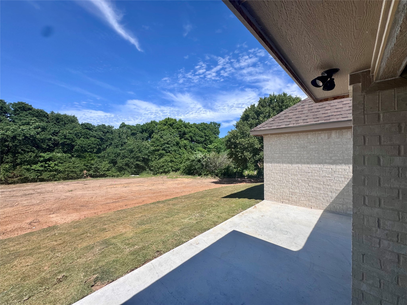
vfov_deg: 85.7
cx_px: 204
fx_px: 165
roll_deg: +0.9
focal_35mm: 14
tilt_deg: -0.9
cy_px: 152
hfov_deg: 102.1
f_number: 2.2
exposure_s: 1/2028
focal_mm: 2.22
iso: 40
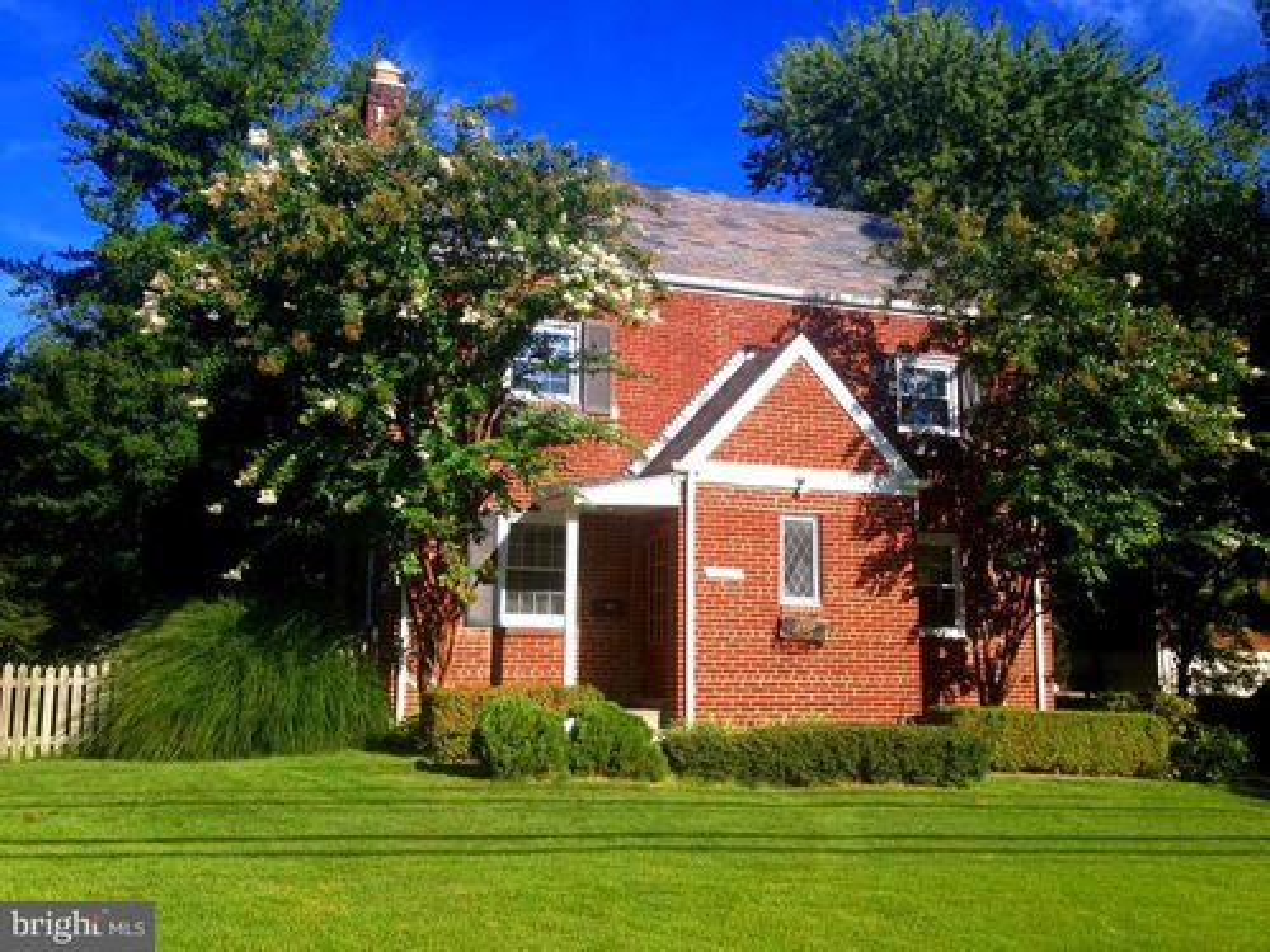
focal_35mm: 35
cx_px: 635
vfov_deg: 40.7
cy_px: 476
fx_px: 1284
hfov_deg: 52.6
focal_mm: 4.28
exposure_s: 1/836
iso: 50
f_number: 2.4
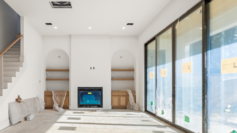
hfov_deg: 73.0
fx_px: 157
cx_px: 91
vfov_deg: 45.5
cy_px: 85
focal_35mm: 25
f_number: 9
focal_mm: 16
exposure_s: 1/80
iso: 1000
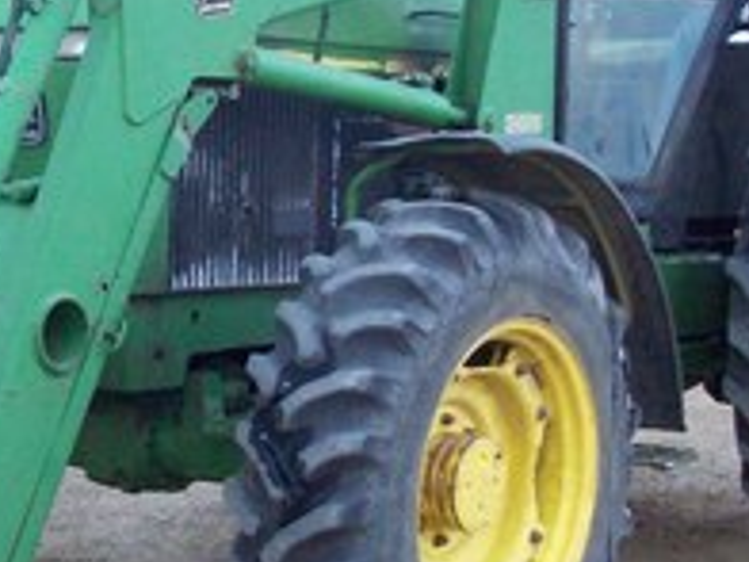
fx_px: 2164
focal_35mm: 100
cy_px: 279
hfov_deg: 19.4
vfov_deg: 14.8
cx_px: 122
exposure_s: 1/128
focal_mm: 6
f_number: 2.7
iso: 263
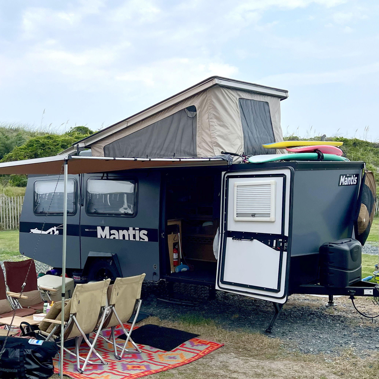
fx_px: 557
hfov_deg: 37.4
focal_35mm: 45
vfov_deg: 37.5
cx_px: 151
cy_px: 199
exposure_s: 1/2008
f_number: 1.5
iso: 50
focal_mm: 5.7
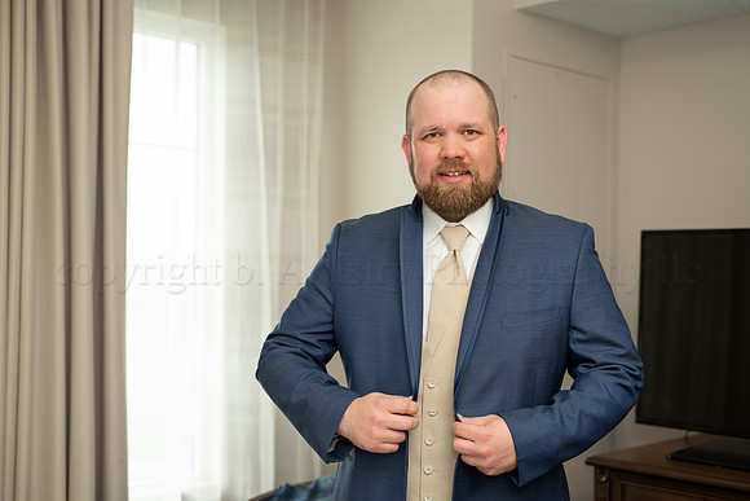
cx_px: 420
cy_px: 281
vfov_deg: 28.0
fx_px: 1004
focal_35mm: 48
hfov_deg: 40.9
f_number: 2.8
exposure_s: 1/100
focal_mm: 43
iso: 500
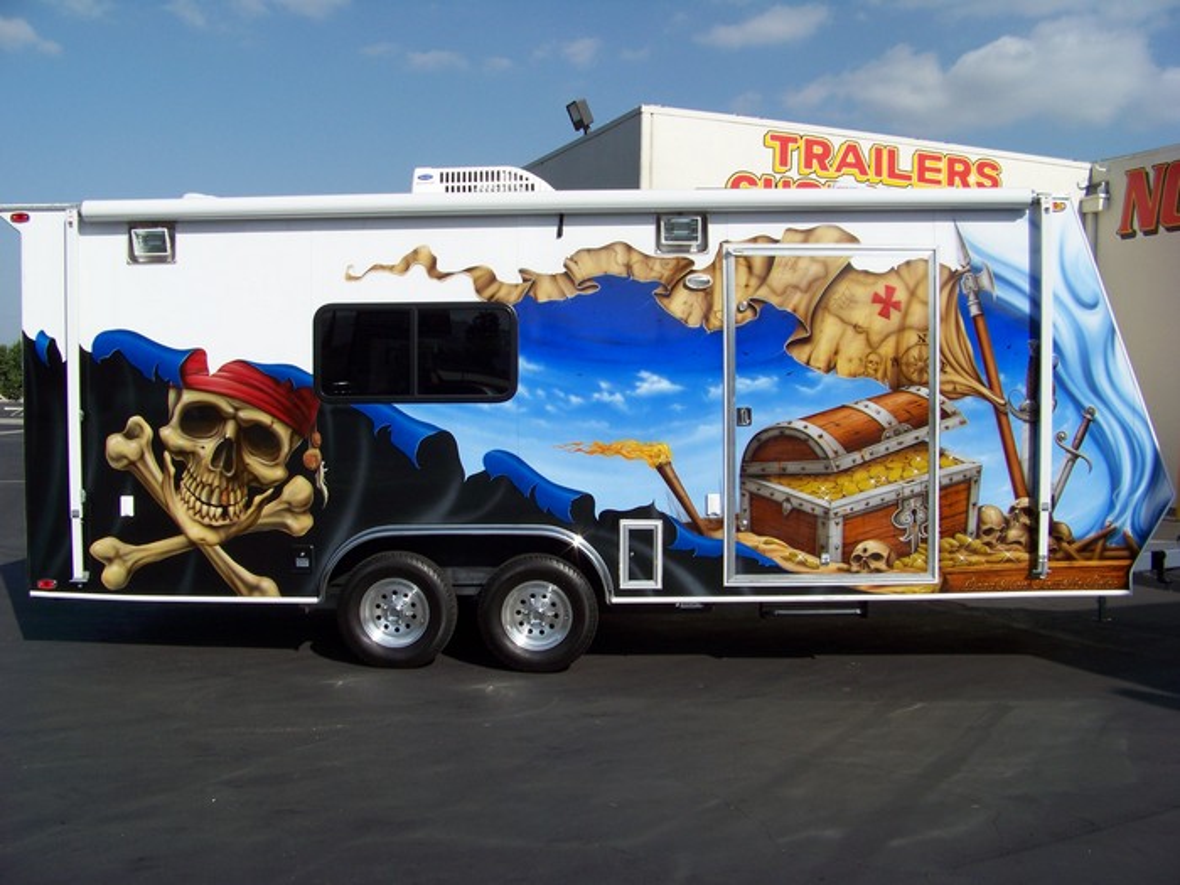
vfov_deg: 39.7
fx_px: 1227
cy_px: 442
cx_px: 590
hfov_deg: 51.4
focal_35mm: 36
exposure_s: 1/1000
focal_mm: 5.85
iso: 72
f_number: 4
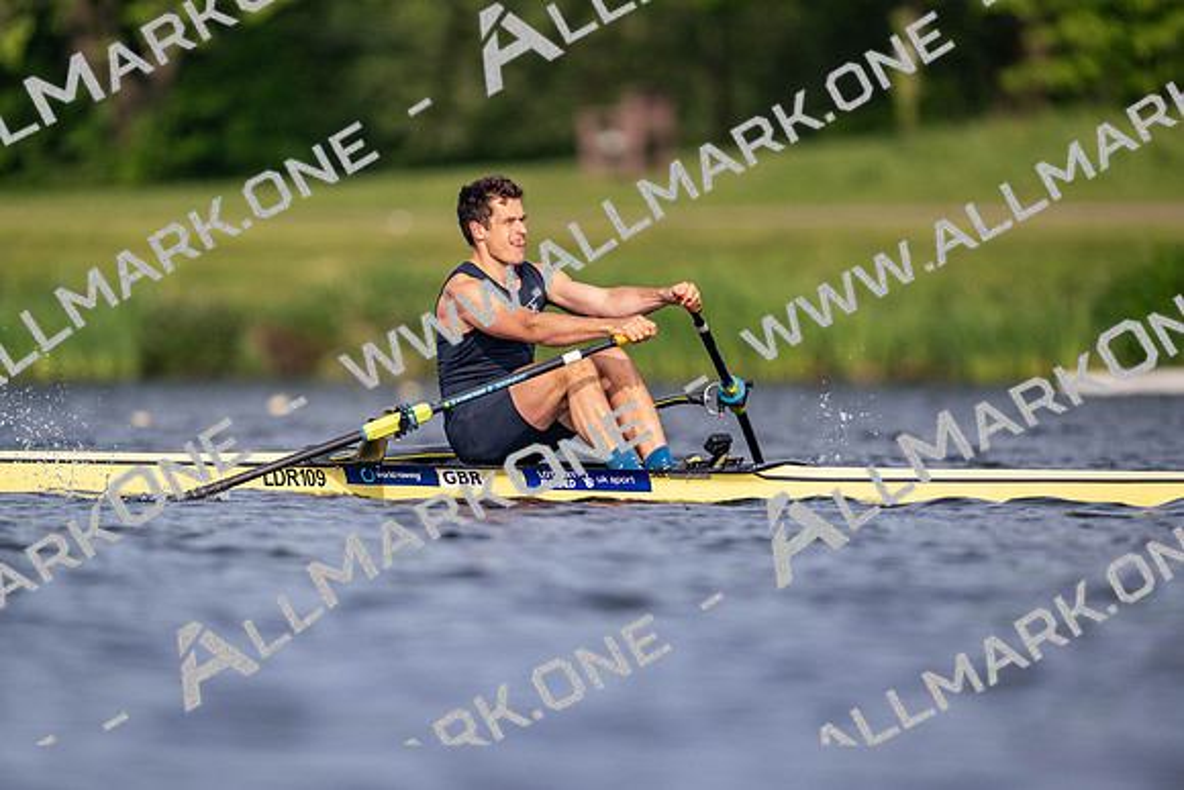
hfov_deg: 3.4
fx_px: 19737
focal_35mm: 600
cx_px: 592
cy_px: 395
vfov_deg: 2.3
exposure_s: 1/2500
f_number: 4
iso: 320
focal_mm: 600
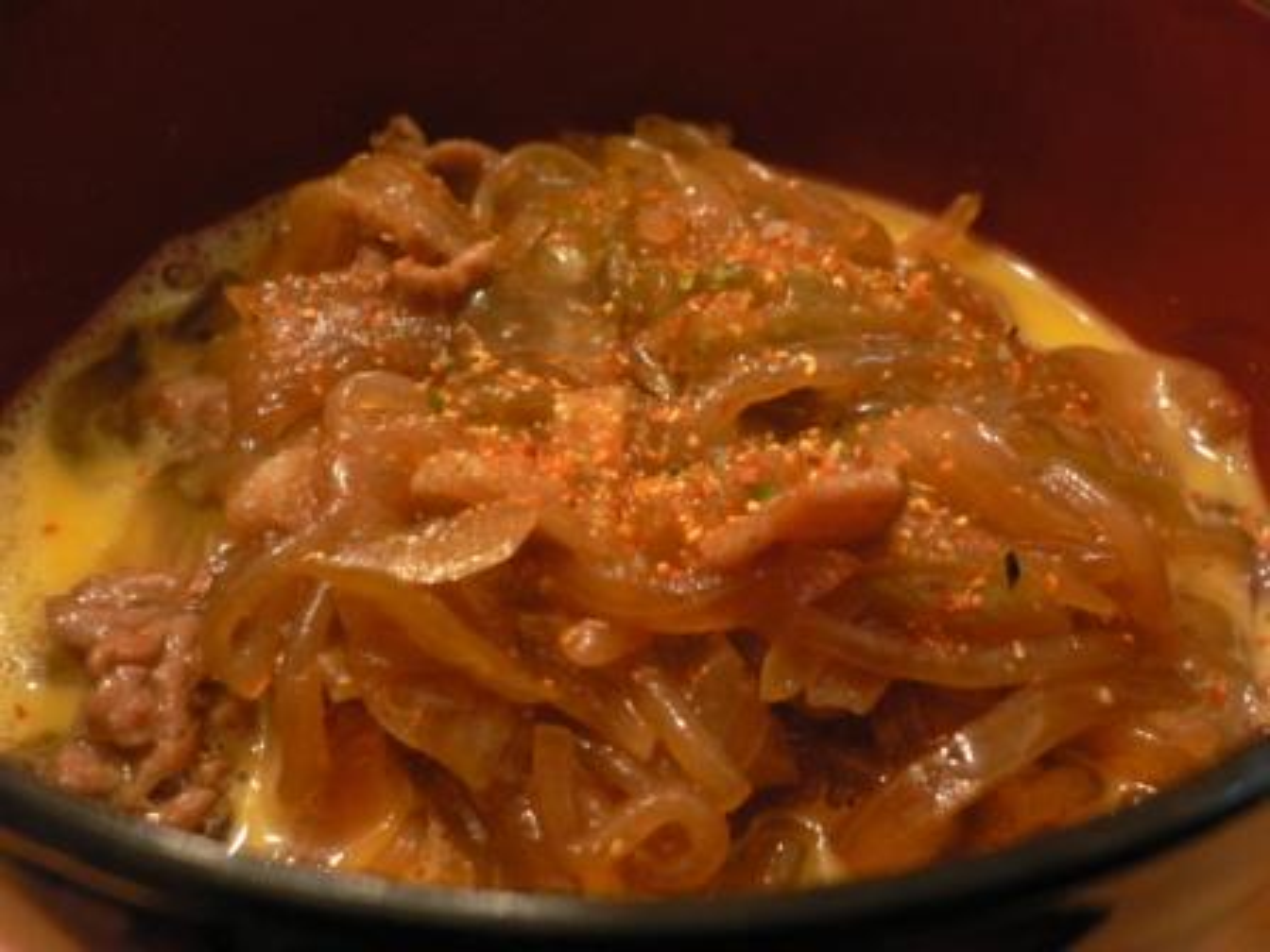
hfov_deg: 52.6
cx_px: 635
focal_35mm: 35
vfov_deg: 40.7
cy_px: 476
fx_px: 1284
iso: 200
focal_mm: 5.8
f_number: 2.8
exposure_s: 1/8
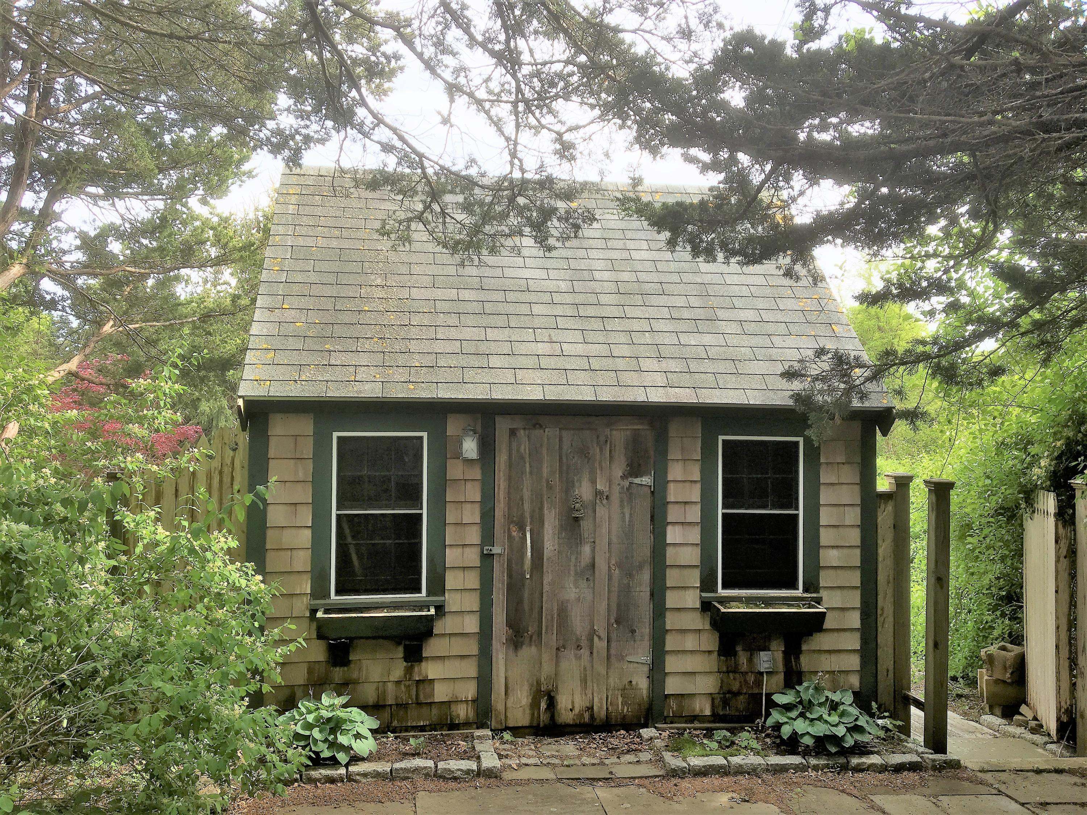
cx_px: 544
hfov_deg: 61.7
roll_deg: -0.5
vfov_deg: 48.2
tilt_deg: +1.0
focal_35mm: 29
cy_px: 408
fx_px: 911
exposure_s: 1/346
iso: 25
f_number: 2.2
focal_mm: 4.15
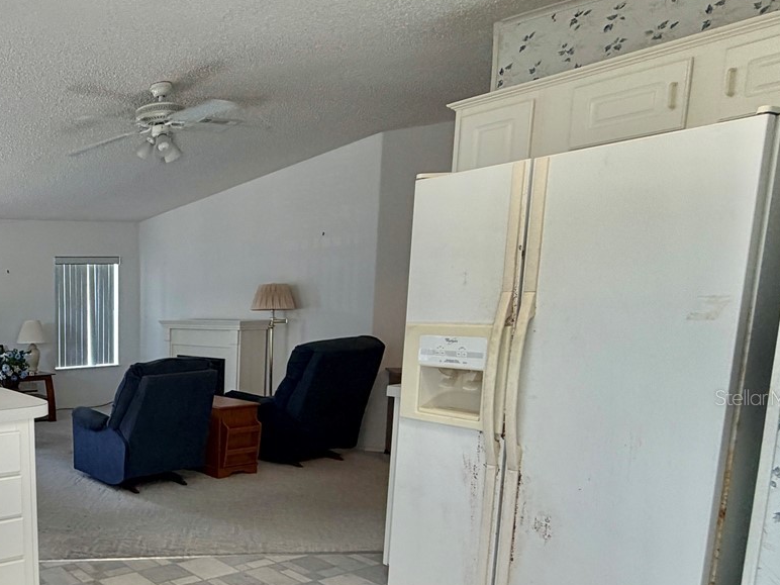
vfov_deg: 47.3
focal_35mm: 29
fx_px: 653
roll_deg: +1.9
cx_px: 2
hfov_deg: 50.1
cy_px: 397
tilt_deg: -8.6
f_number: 2.2
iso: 125
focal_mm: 2.22
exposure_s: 1/120
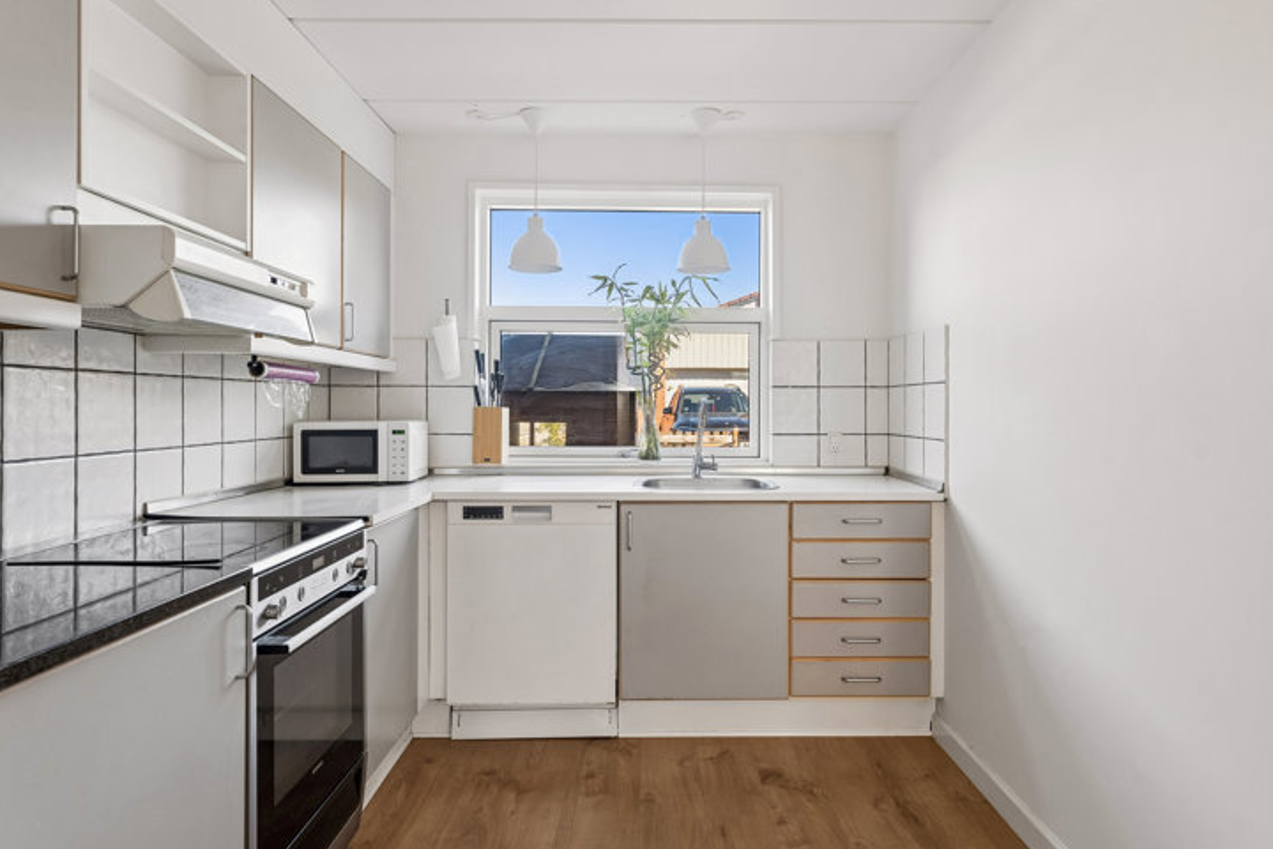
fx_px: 739
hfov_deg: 81.5
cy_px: 402
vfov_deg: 59.7
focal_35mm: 21
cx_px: 661
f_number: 7.1
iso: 1000
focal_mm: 18.8
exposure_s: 1/160
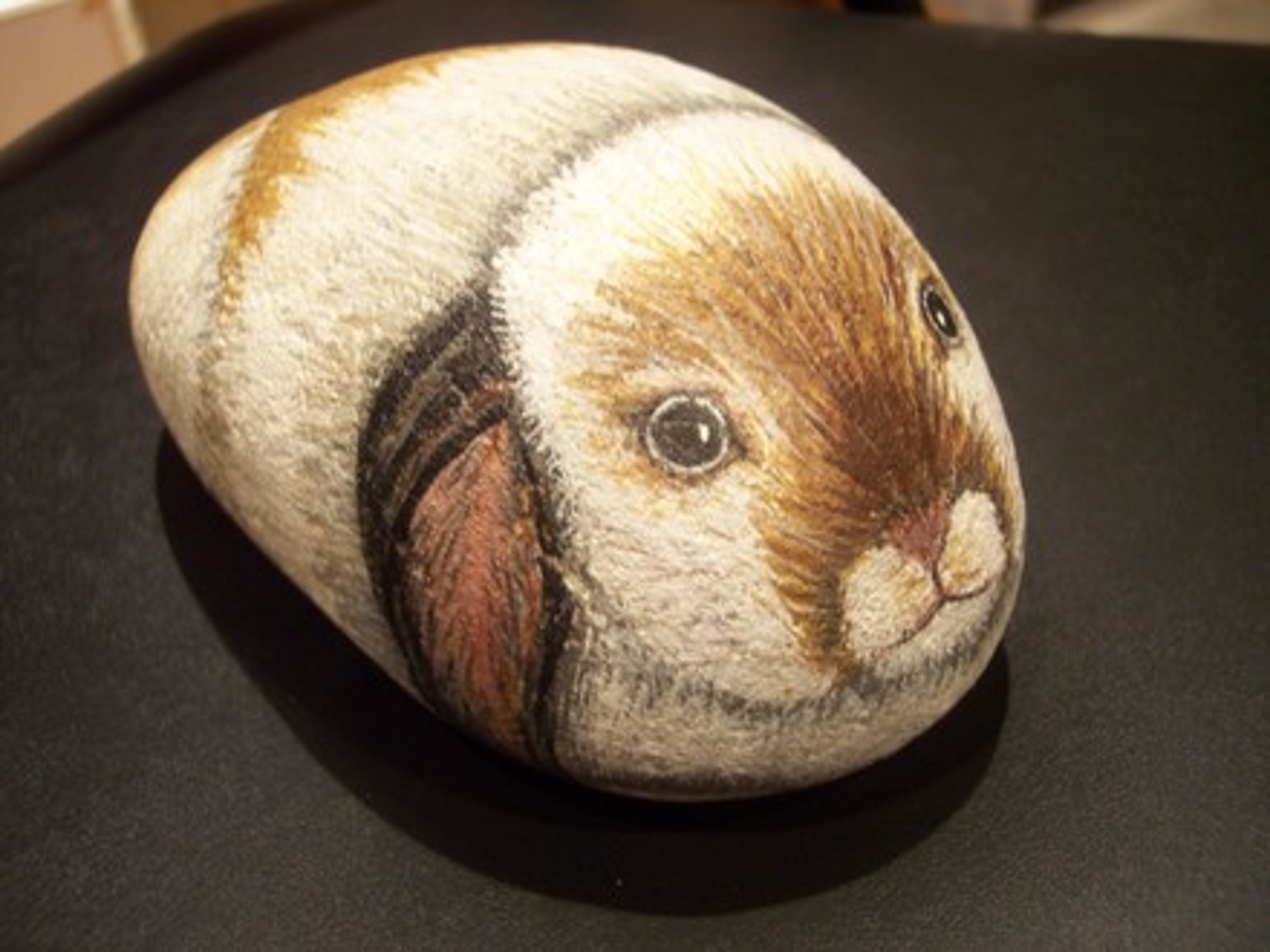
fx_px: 1394
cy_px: 476
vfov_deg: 37.7
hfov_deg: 49.0
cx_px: 635
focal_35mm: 38
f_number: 2.8
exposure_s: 1/10
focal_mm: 8
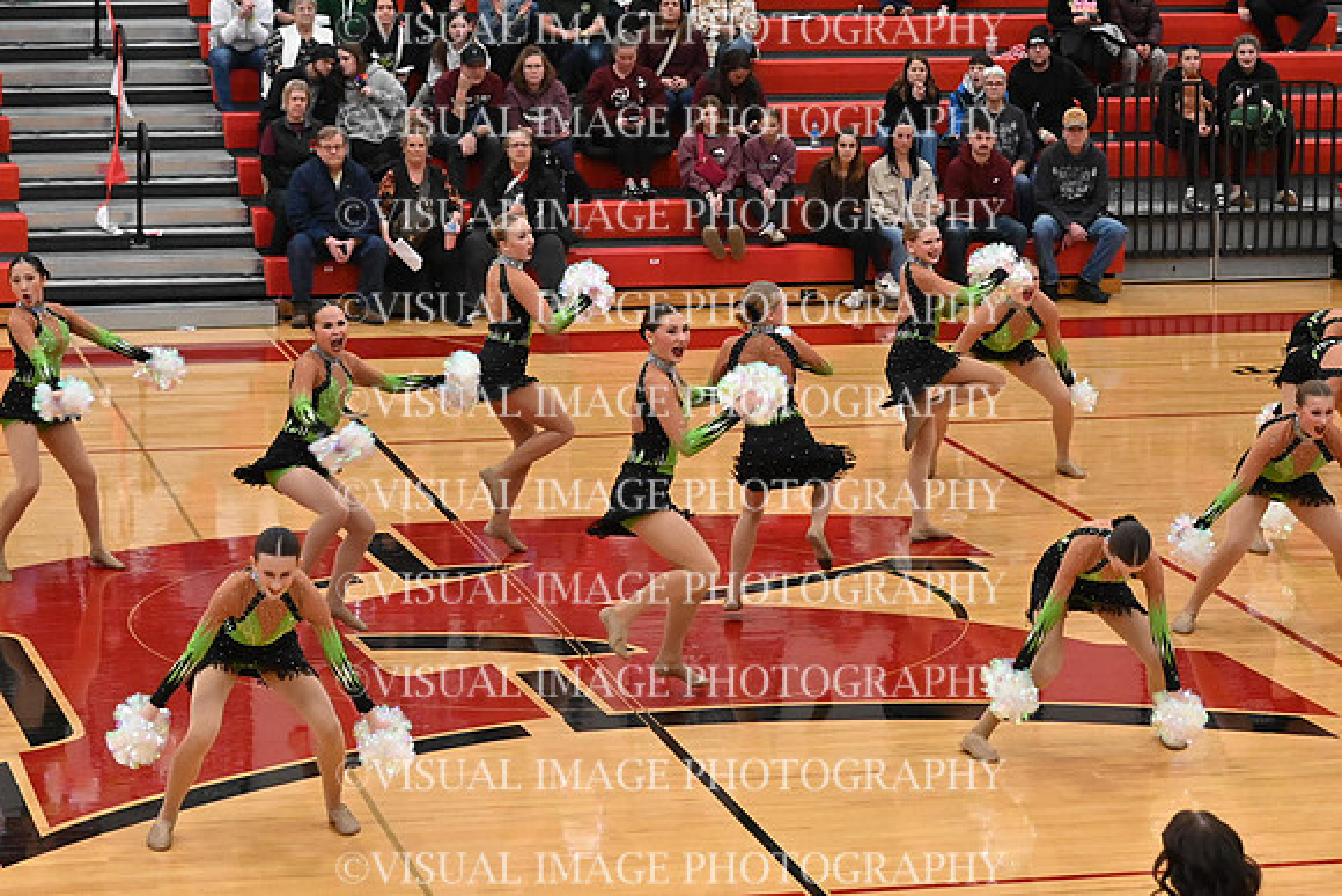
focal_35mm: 105
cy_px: 448
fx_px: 3915
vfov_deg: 13.0
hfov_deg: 19.5
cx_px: 671
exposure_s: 1/400
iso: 8000
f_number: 4
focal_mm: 70
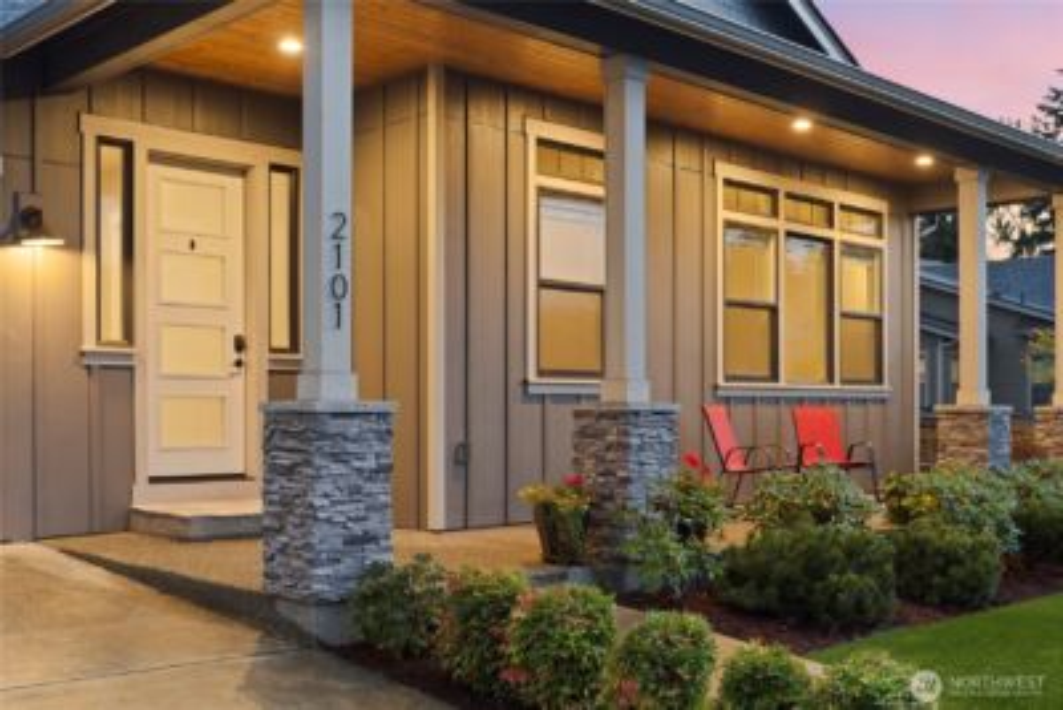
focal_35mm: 40
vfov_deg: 33.4
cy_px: 355
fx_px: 1181
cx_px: 532
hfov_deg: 48.4
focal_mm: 40
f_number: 9
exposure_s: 1/1.25
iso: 640
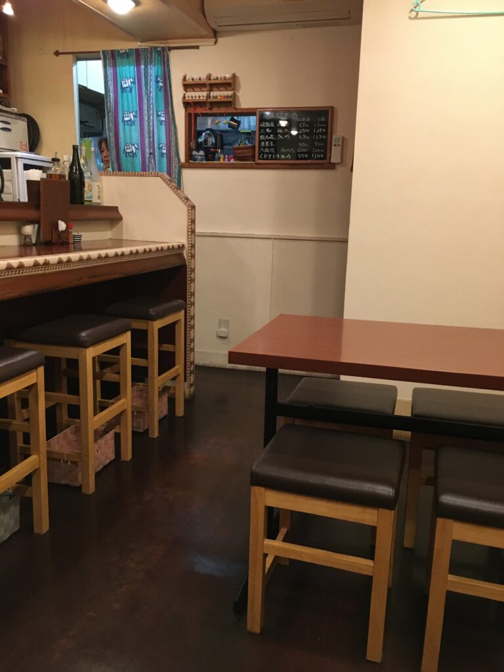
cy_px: 336
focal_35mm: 29
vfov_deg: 61.7
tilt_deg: -12.6
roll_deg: -2.3
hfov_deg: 48.2
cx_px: 252
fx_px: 563
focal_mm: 4.15
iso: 200
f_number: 2.2
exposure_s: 1/30
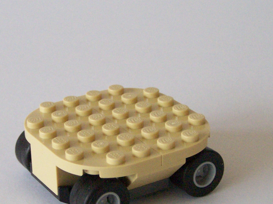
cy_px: 134
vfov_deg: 13.1
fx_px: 891
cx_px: 122
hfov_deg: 17.4
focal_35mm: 113
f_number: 3.1
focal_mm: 9.8
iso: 400
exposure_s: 1/250
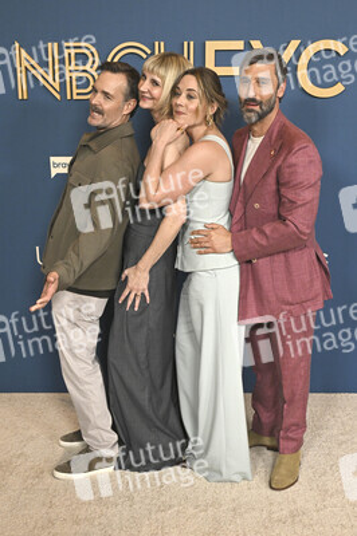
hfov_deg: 36.8
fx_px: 536
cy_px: 268
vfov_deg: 53.2
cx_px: 178
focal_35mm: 36
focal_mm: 36
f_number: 5.6
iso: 2000
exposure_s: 1/320
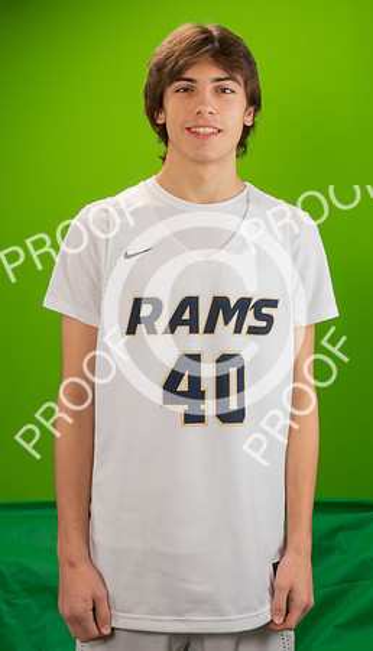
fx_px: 1008
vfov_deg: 35.5
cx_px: 224
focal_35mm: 58
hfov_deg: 20.9
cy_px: 234
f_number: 20
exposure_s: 1/60
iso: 800
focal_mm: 29
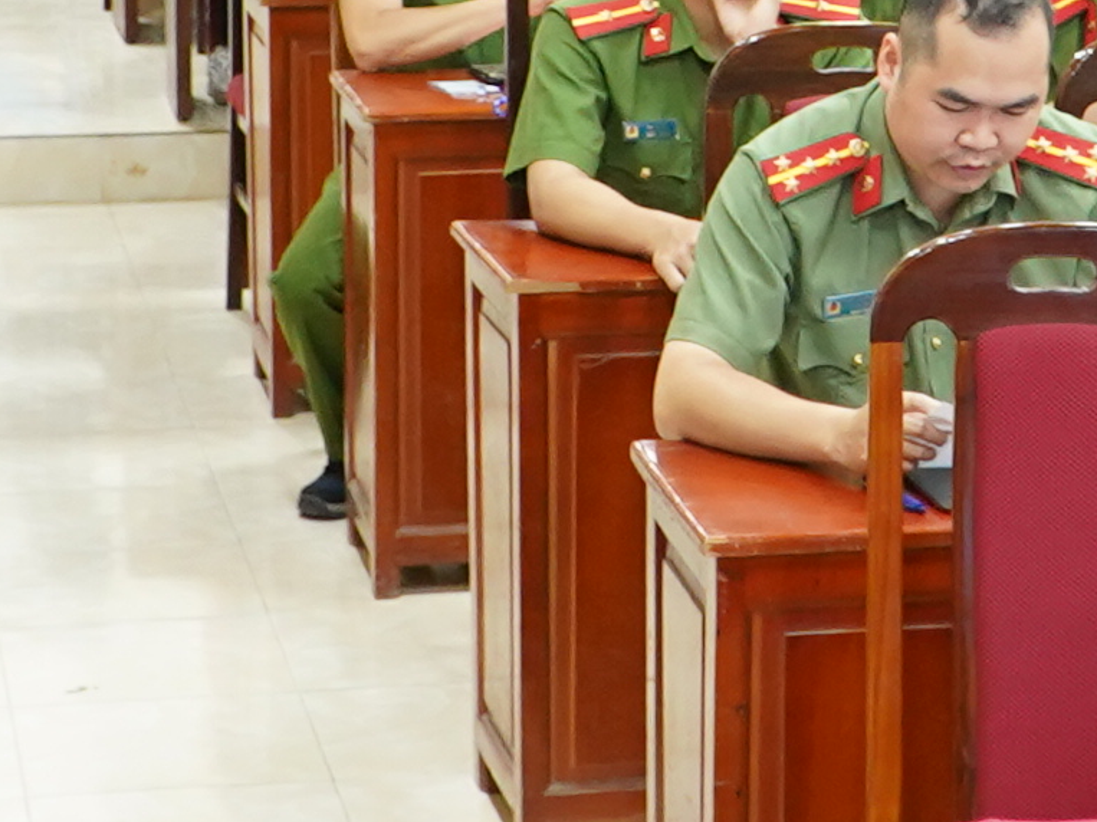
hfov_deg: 14.6
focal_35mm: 134
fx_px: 4246
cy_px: -4
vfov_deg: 11.0
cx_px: 878
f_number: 4
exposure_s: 1/30
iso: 1600
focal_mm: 18
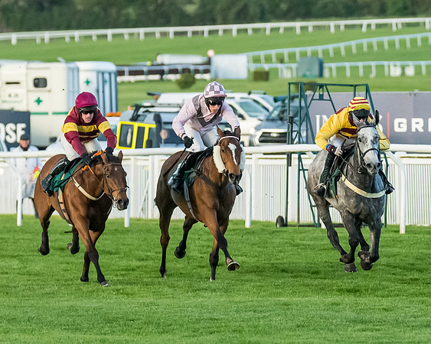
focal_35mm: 589
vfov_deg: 2.6
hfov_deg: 3.3
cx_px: 294
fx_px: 7507
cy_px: 173
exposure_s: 1/2500
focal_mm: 210
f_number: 4
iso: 4000
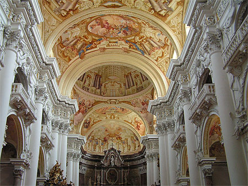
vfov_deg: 37.8
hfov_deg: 49.0
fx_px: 272
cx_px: 124
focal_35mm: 38
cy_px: 93
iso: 100
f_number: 2.8
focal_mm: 6.3
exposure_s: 1/40
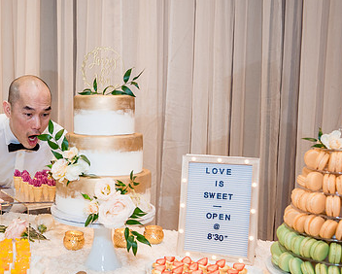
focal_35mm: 49
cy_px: 151
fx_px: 496
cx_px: 75
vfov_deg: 30.8
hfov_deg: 36.9
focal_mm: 29
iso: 1000
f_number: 4
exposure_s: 1/160
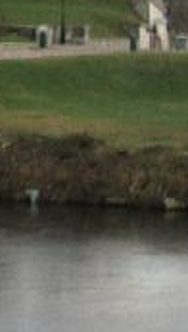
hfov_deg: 6.0
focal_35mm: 191
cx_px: -351
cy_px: -25
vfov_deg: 11.1
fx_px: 1684
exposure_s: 1/160
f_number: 2.6
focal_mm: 5.8
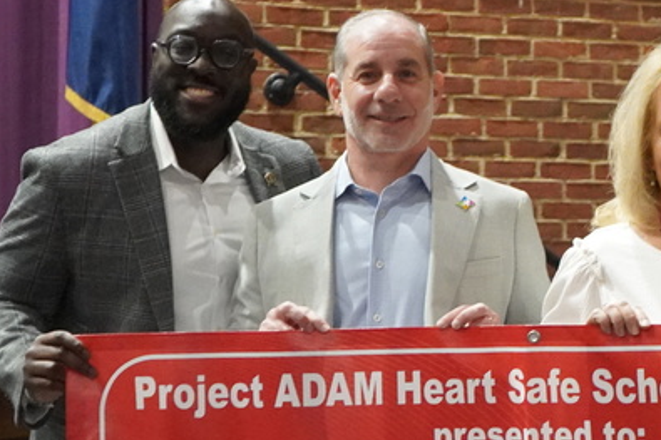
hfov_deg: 18.2
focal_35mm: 109
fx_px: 2000
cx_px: 694
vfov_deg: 12.6
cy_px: 218
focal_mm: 28
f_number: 3.5
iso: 6400
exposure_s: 1/80
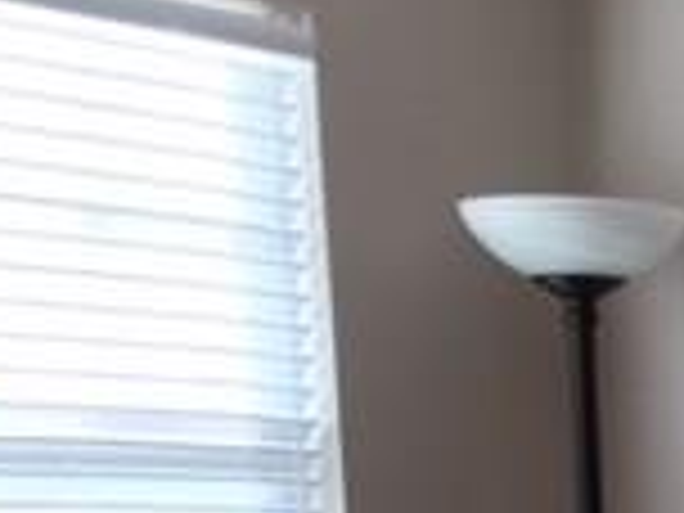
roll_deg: +0.5
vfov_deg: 11.4
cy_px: 878
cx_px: 1305
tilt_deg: -7.0
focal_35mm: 122
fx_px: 2411
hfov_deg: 14.0
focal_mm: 4.15
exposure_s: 1/60
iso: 32
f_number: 2.2
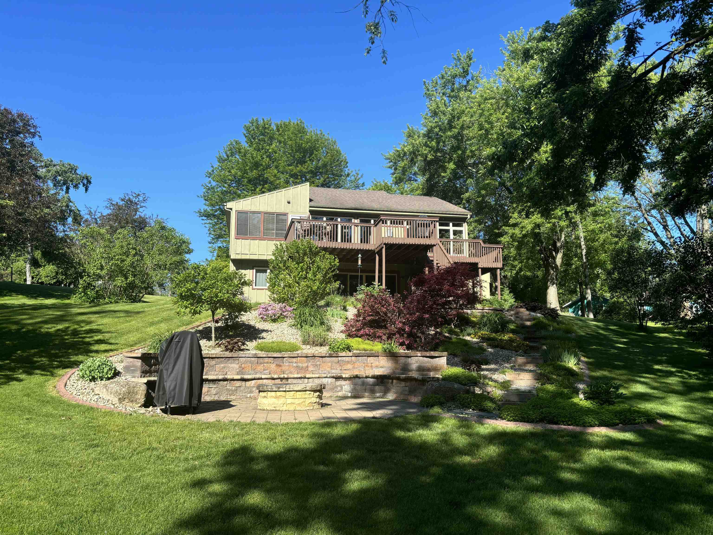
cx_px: 356
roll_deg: -0.3
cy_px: 268
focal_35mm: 26
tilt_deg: +9.8
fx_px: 536
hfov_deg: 67.3
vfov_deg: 53.1
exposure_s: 1/1362
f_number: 1.6
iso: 50
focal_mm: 5.96
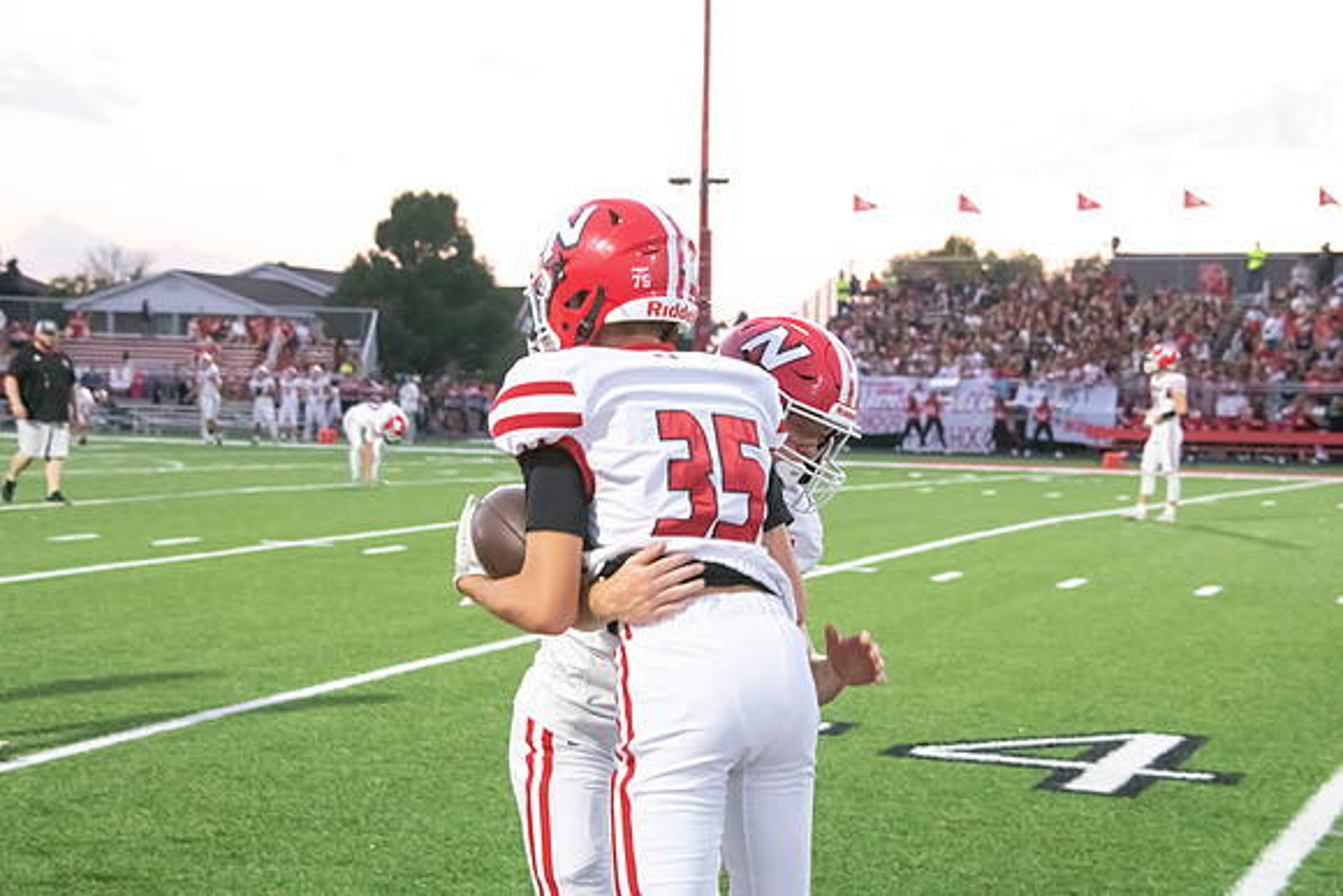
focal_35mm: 72
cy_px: 448
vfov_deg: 18.9
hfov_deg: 28.1
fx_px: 2687
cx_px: 672
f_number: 7.1
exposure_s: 1/400
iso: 10000
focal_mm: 72
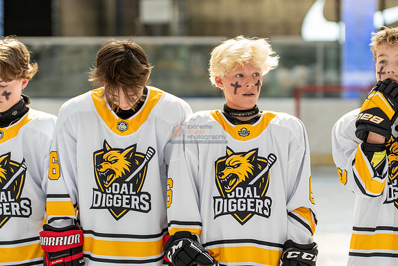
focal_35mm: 154
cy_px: 133
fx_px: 1703
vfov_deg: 8.9
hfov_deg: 13.3
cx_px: 199
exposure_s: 1/1600
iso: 1000
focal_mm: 103
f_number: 2.8
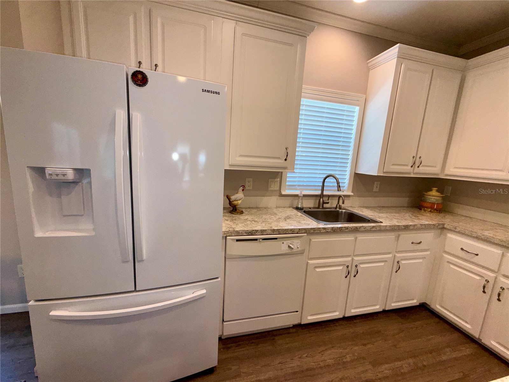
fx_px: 206
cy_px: 191
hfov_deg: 102.1
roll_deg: -3.7
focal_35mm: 14
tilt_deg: -10.2
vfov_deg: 85.7
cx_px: 254
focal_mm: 2.22
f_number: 2.2
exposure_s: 1/122
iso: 50
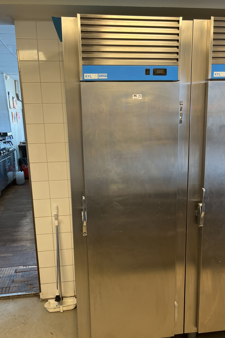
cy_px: 179
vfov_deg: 60.2
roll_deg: +3.9
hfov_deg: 42.3
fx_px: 291
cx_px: 115
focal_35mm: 31
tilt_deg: -9.2
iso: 125
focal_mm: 5.1
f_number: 1.6
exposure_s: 1/50
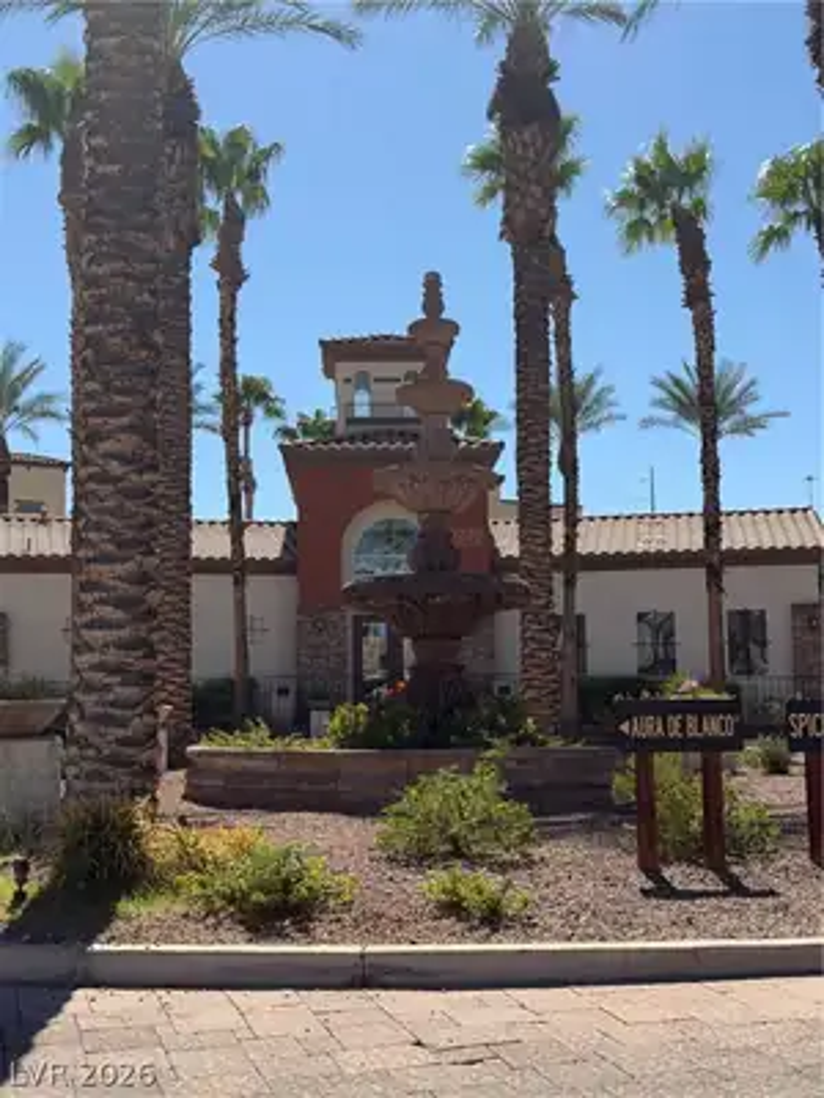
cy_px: 549
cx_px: 412
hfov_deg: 30.3
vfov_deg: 39.7
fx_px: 1523
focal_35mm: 48
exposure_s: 1/5587
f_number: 1.78
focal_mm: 6.76
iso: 64
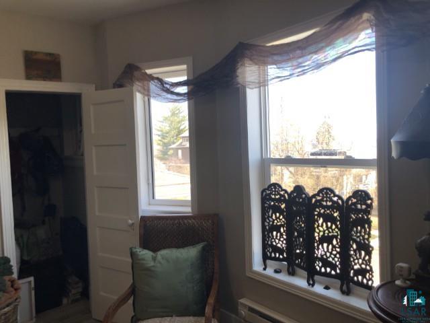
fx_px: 348
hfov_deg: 63.4
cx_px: 215
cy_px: 162
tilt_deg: -2.3
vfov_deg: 49.7
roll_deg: +1.4
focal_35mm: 28
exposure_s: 1/120
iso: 25
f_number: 1.8
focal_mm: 3.99
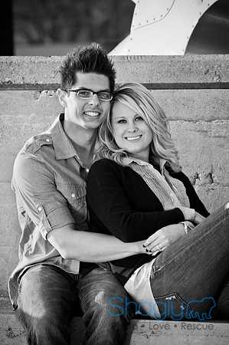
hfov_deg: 4.6
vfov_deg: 6.9
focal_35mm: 300
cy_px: 172
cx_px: 114
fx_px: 2869
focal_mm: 200
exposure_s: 1/250
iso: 400
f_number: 7.1
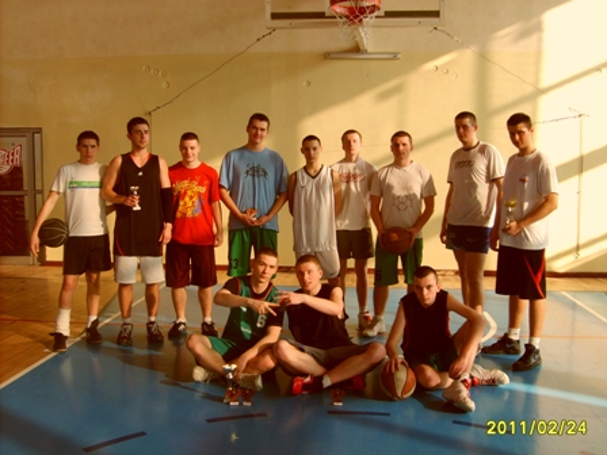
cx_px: 304
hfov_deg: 52.6
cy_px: 228
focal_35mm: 35
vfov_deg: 40.7
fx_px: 614
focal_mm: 5.8
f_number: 2.8
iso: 50
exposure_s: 1/125
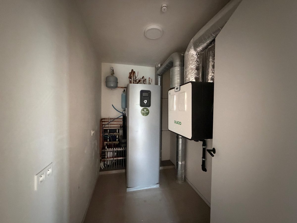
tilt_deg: -1.7
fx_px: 120
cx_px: 148
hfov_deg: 102.1
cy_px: 112
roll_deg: -0.3
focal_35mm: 14
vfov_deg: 85.7
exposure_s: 1/40
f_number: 2.2
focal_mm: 2.22
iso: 1250
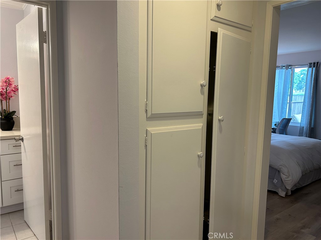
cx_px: 160
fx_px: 241
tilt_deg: -7.1
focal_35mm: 26
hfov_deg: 67.3
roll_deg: -1.3
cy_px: 120
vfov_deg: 53.1
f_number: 1.5
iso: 125
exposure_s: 1/120
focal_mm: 5.7
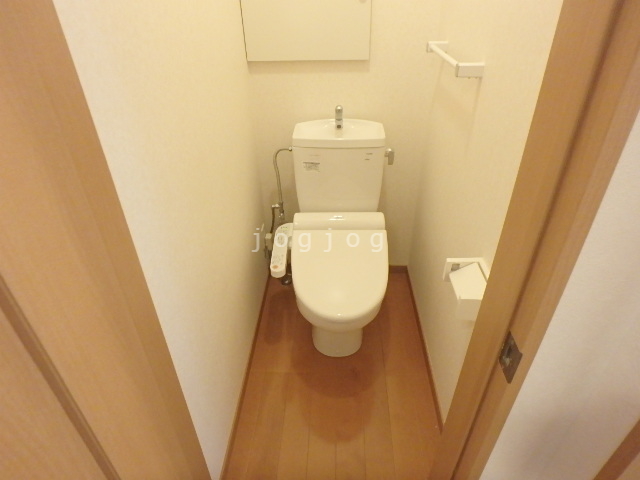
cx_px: 320
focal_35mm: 21
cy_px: 240
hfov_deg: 79.0
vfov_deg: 63.4
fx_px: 388
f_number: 3.5
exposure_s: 1/20
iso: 800
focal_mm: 3.7
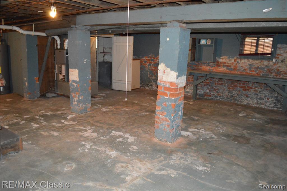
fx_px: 215
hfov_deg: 67.4
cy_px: 96
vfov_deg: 47.8
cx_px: 144
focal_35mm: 27
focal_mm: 18
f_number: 3.5
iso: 3200
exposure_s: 1/100
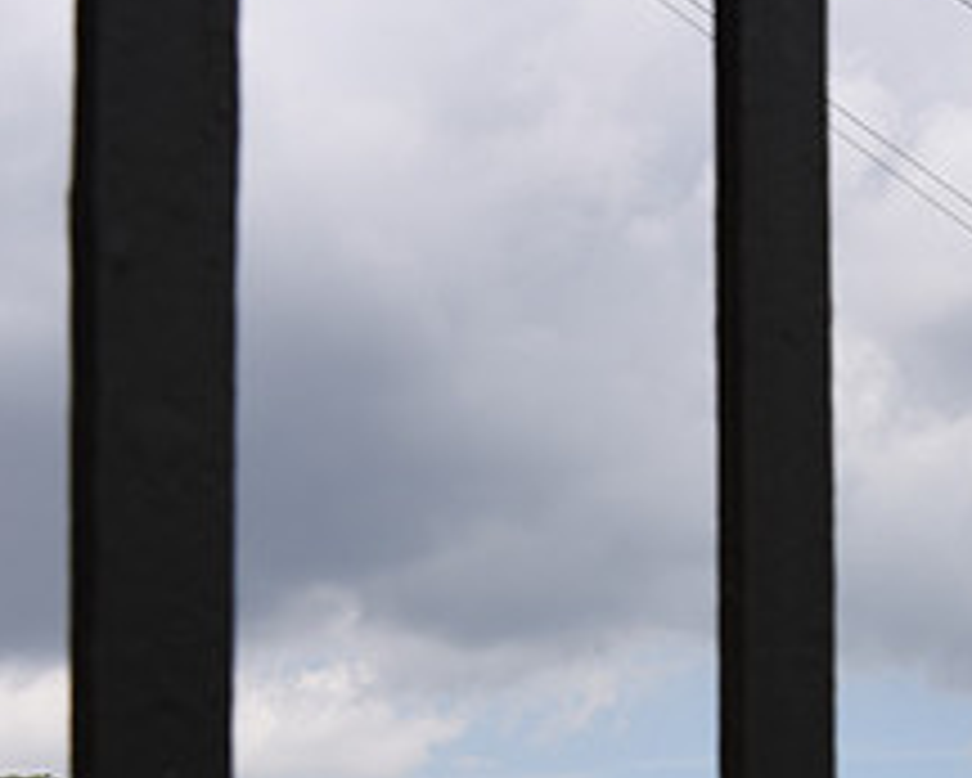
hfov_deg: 24.3
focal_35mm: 78
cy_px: 1160
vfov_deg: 17.7
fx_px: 2245
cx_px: 673
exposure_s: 1/160
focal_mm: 31
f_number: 14
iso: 160
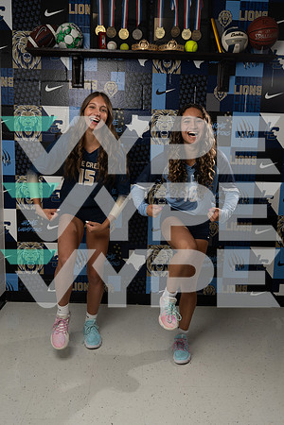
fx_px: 414
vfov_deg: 54.4
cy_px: 212
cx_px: 142
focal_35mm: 35
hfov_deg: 37.9
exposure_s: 1/250
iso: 400
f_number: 8
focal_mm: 35
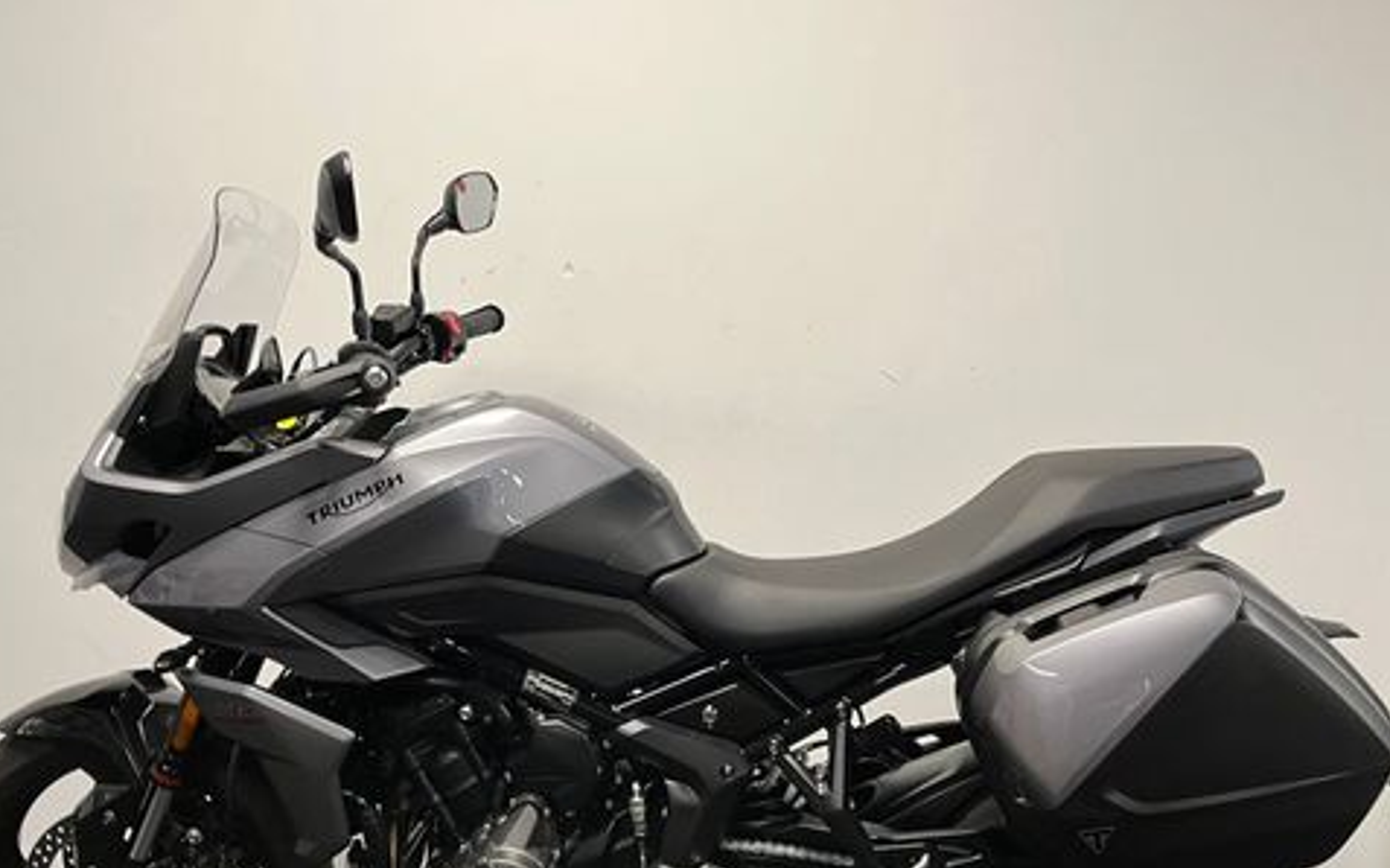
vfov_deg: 33.8
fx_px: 1401
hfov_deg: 52.7
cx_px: 667
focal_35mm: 37
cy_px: 647
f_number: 1.6
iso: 100
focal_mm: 5.1
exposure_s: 1/50
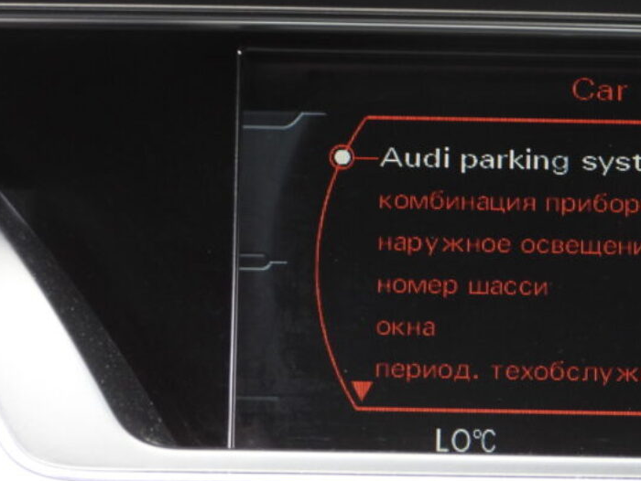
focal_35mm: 263
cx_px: 545
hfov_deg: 7.5
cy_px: 244
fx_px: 4873
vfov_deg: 5.7
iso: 160
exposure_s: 1/60
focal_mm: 20.7
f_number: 4
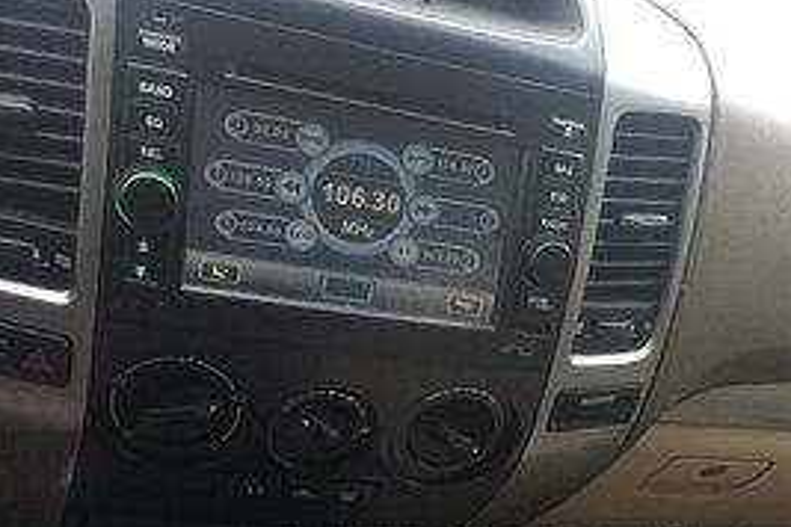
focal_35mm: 56
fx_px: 1230
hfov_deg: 35.3
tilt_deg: -45.4
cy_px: 568
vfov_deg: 22.9
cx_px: 521
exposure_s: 1/100
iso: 64
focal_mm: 4.15
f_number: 2.2
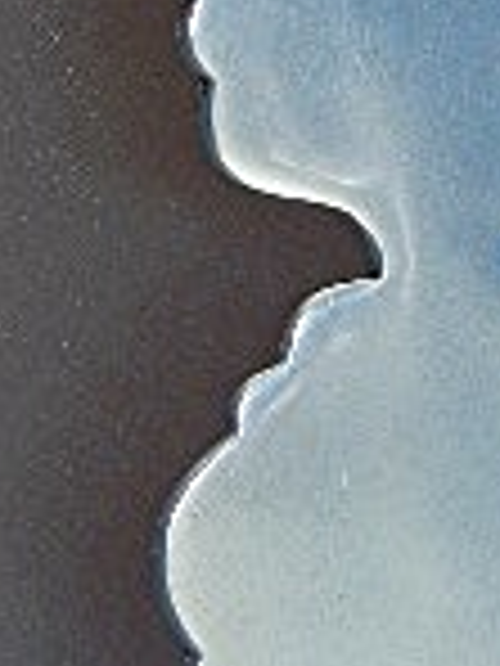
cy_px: -54
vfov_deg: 7.7
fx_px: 4911
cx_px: 459
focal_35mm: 255
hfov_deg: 5.8
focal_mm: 10.6
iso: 200
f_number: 4
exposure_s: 1/36.1
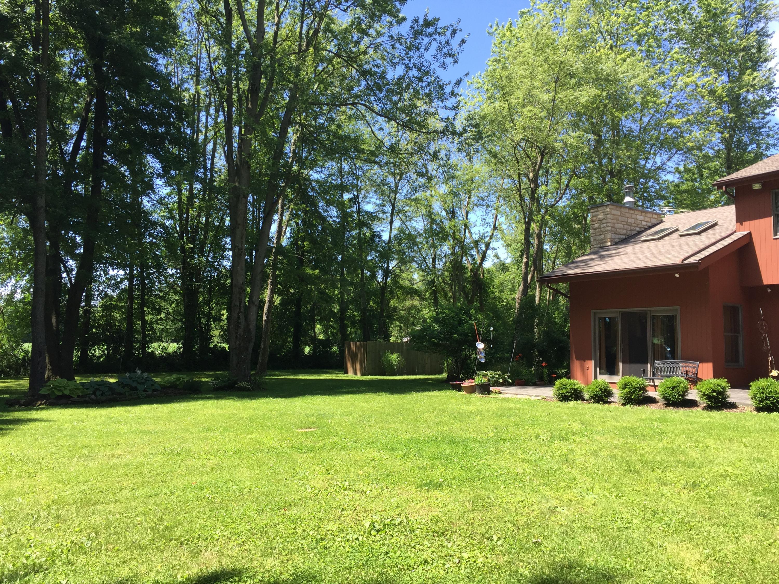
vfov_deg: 48.2
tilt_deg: +5.0
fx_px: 653
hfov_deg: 61.7
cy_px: 292
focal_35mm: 29
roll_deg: -2.0
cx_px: 390
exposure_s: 1/520
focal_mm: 4.15
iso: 32
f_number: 2.2
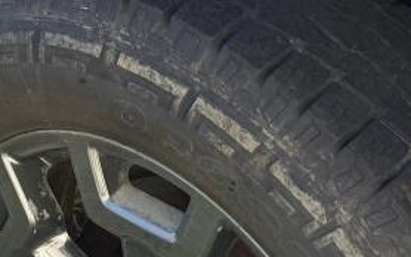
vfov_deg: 9.5
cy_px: -425
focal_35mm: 117
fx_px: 1311
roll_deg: -4.9
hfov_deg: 17.1
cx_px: -69
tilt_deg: -12.1
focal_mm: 6.76
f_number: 1.78
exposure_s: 1/2445
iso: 100
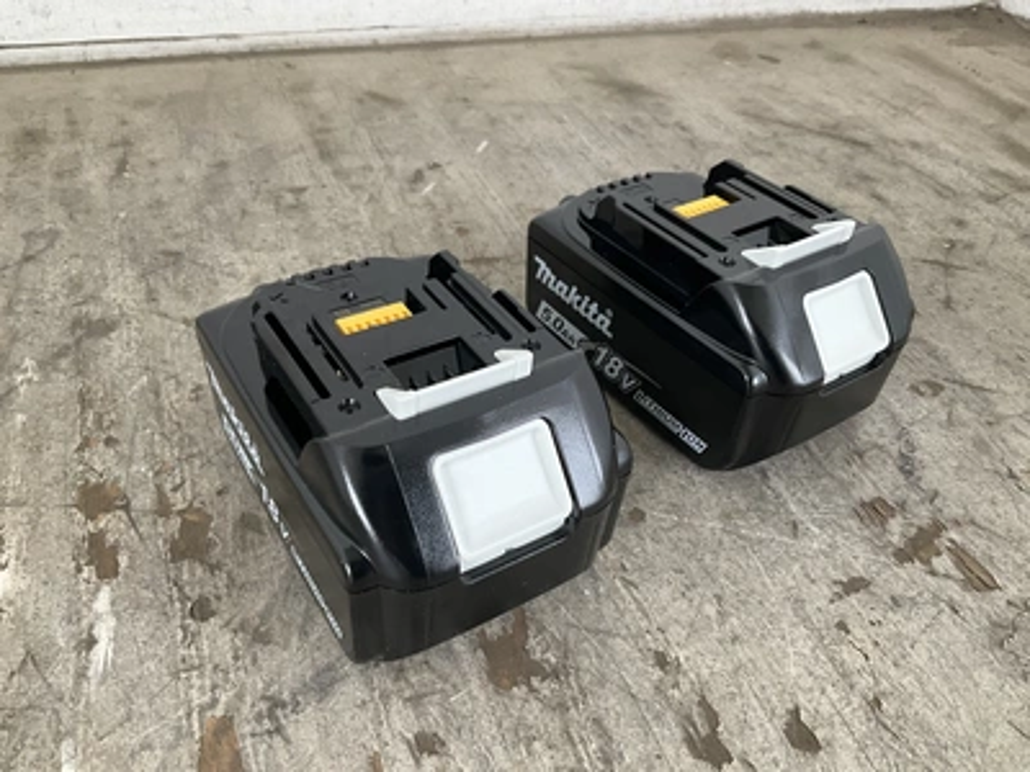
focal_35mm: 29
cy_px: 386
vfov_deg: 48.2
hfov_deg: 61.7
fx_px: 863
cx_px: 515
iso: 64
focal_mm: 3
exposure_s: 1/119
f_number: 1.8
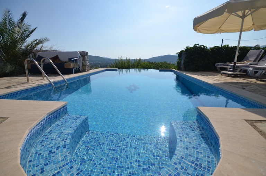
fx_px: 111
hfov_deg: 100.5
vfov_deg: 77.1
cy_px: 88
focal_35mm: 15
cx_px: 133
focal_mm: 10
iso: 100
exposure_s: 1/400
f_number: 9
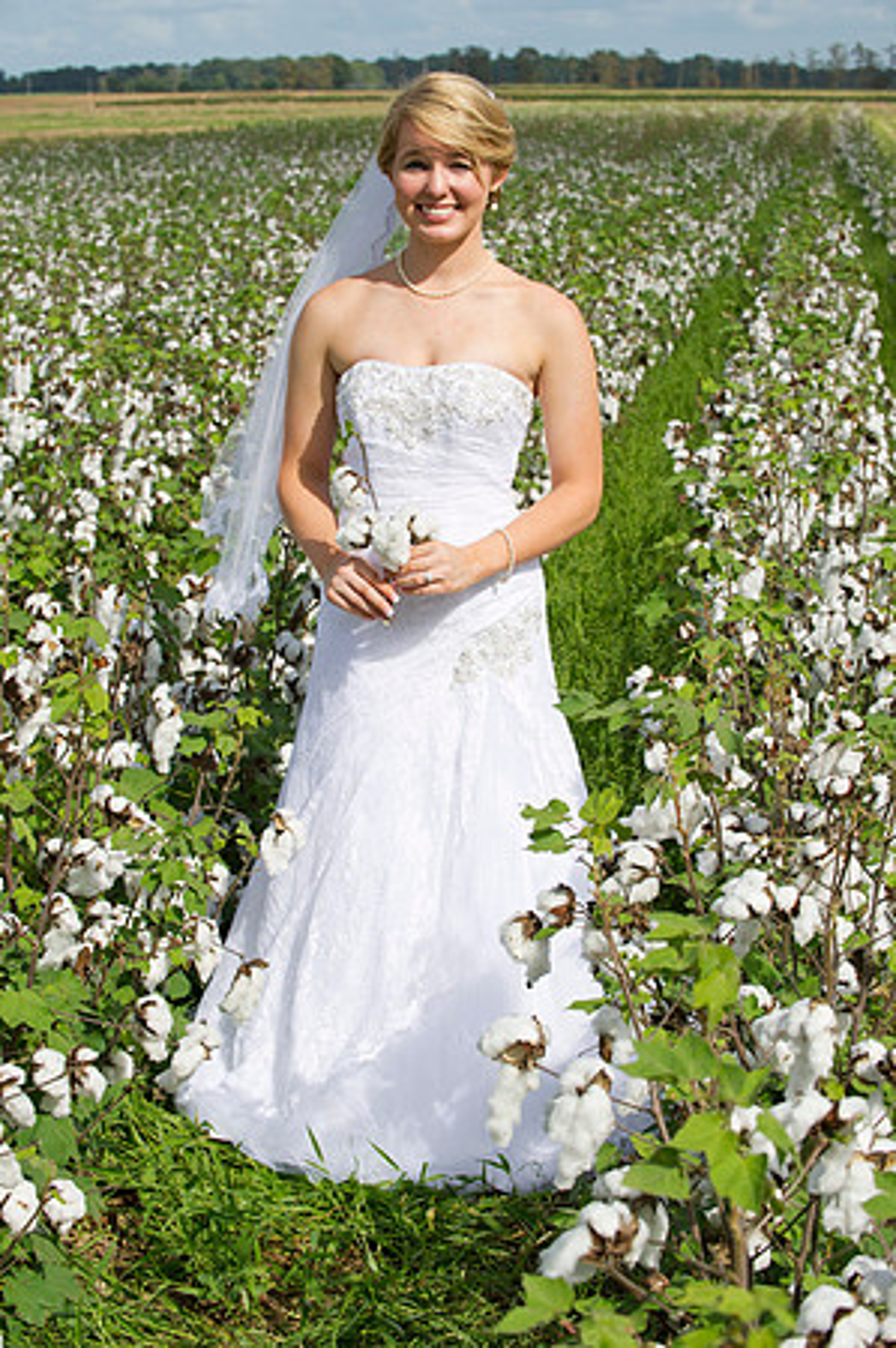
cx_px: 448
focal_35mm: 78
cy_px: 674
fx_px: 2919
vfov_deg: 26.0
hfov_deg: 17.5
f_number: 8
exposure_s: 1/400
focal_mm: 78
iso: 200
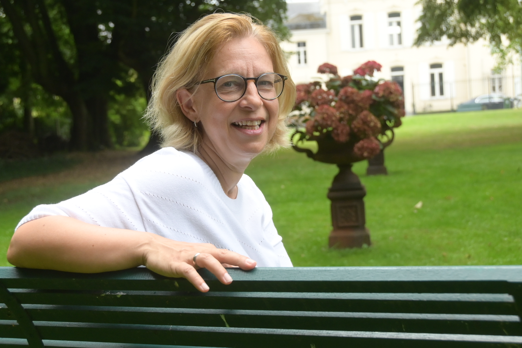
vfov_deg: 21.6
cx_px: 261
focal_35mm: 63
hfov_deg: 31.9
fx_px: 913
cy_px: 174
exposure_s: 1/800
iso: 1600
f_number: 6.3
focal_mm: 42
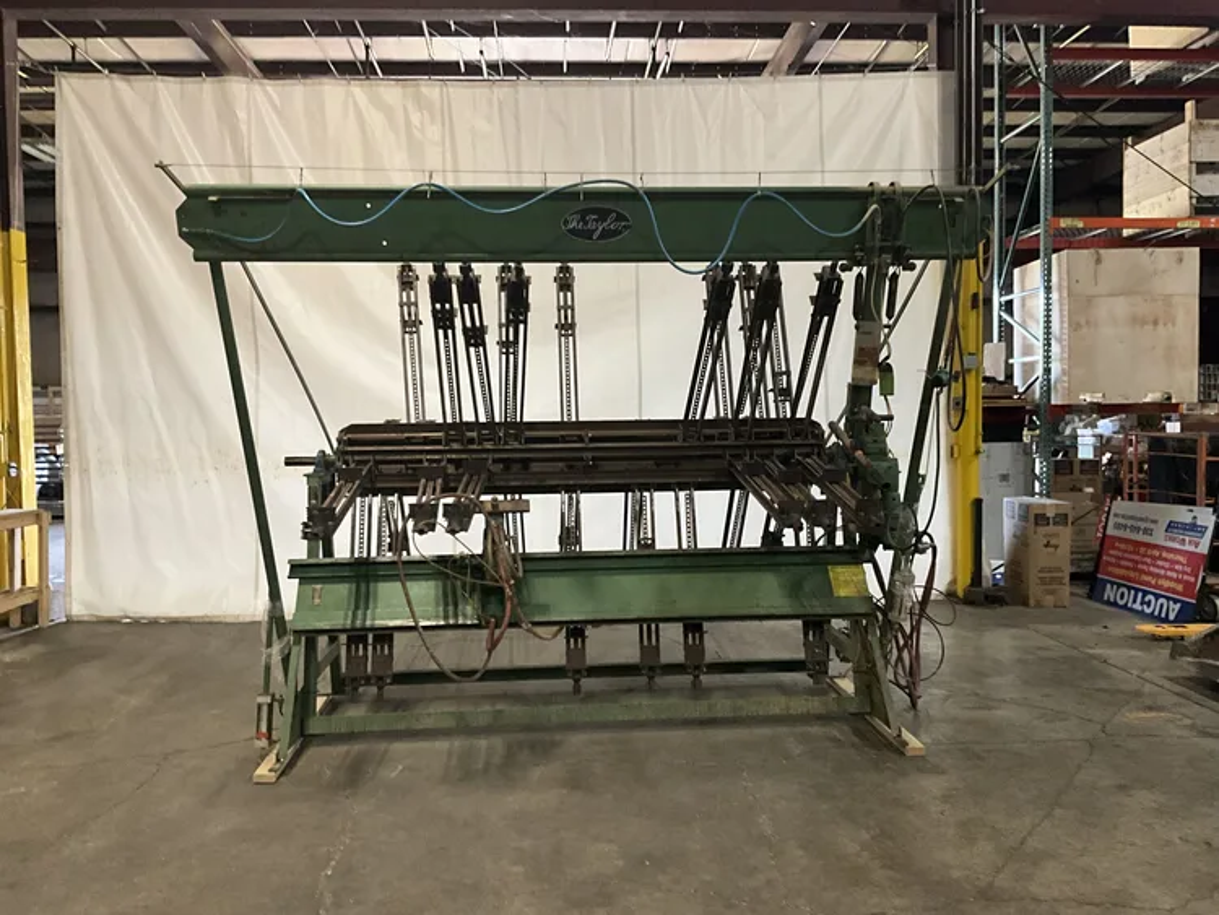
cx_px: 610
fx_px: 1022
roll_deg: +0.0
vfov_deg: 48.3
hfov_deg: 61.6
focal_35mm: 29
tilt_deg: -3.1
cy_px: 458
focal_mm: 3
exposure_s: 1/60
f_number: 1.8
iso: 250
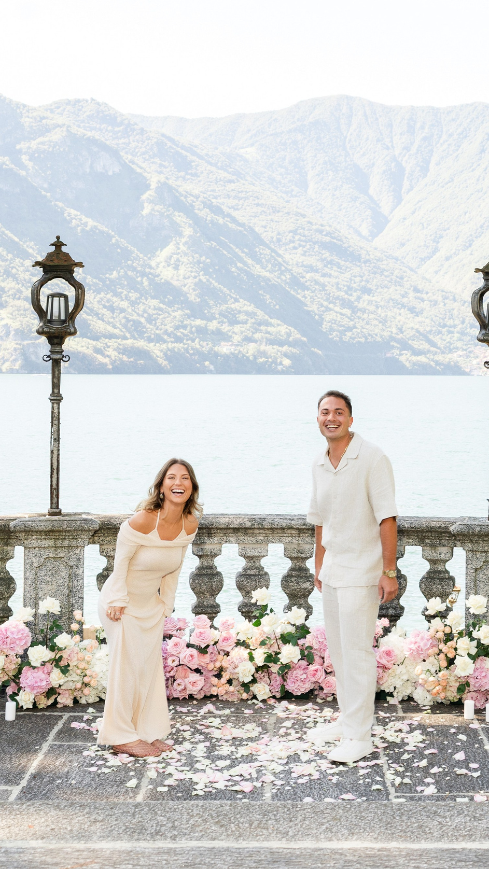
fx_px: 1291
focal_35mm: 56
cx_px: 280
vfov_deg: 37.2
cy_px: 438
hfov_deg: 21.4
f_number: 6.3
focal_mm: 35
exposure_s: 1/250
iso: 250
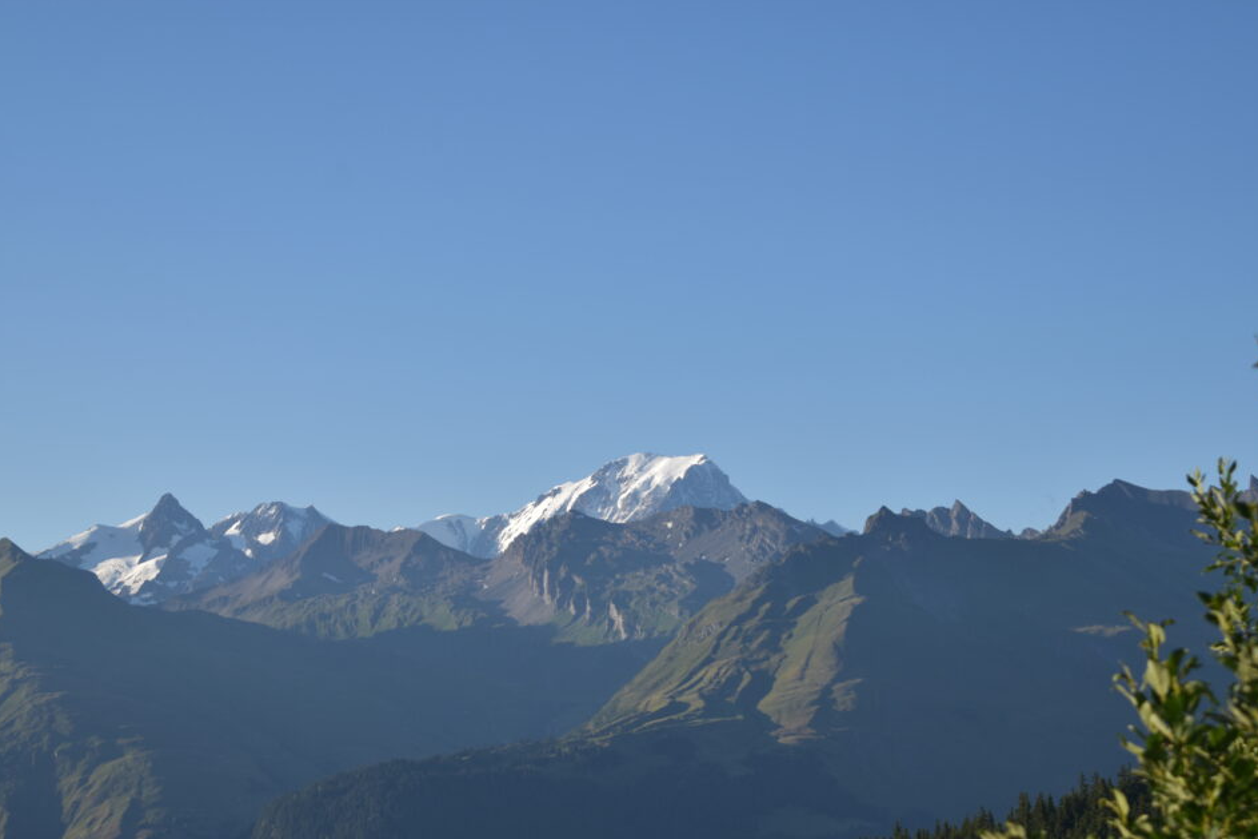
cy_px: 452
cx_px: 614
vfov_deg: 15.3
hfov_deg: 22.7
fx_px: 3129
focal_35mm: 90
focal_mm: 55
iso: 140
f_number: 5.6
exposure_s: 1/500
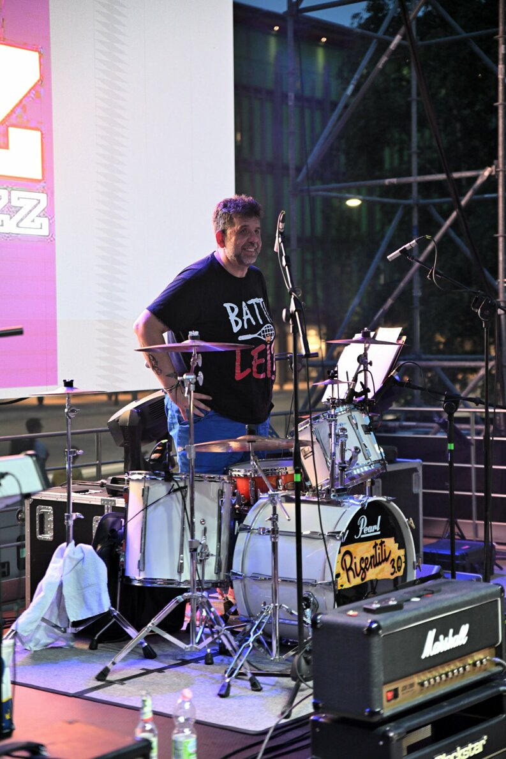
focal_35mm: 70
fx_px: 1475
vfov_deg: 28.8
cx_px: 253
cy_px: 380
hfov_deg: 19.5
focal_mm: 70
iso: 2000
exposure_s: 1/80
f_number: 2.8
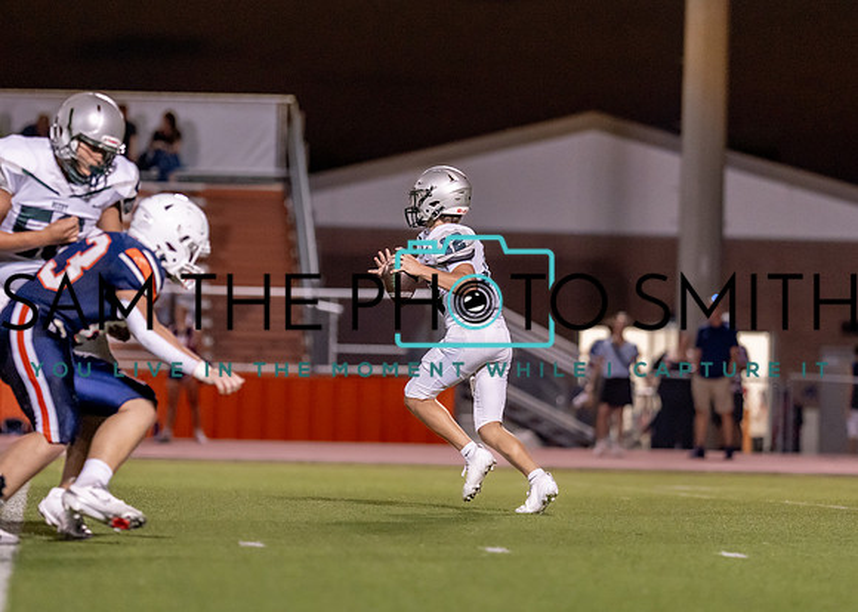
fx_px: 5649
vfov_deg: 6.2
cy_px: 321
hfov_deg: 8.7
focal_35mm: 232
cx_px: 452
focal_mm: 135
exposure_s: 1/1000
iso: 1600
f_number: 1.8
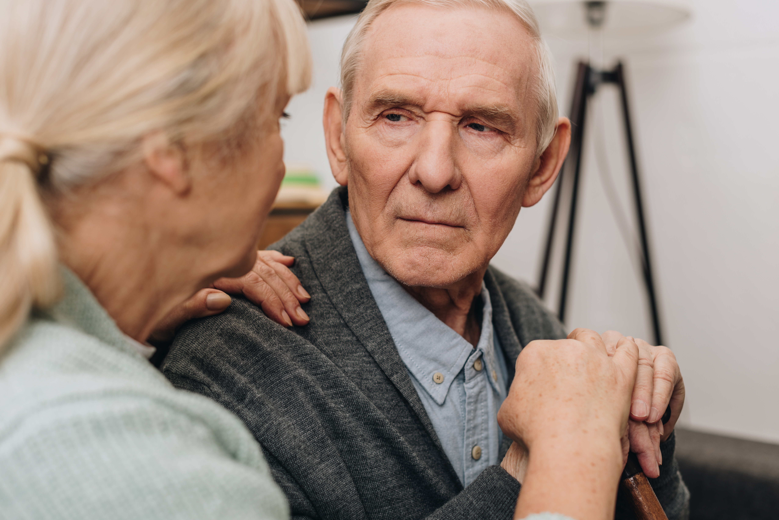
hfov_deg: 39.6
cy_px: 260
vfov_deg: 27.0
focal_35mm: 50
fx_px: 1082
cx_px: 390
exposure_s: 1/200
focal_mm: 50
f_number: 3.2
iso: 80
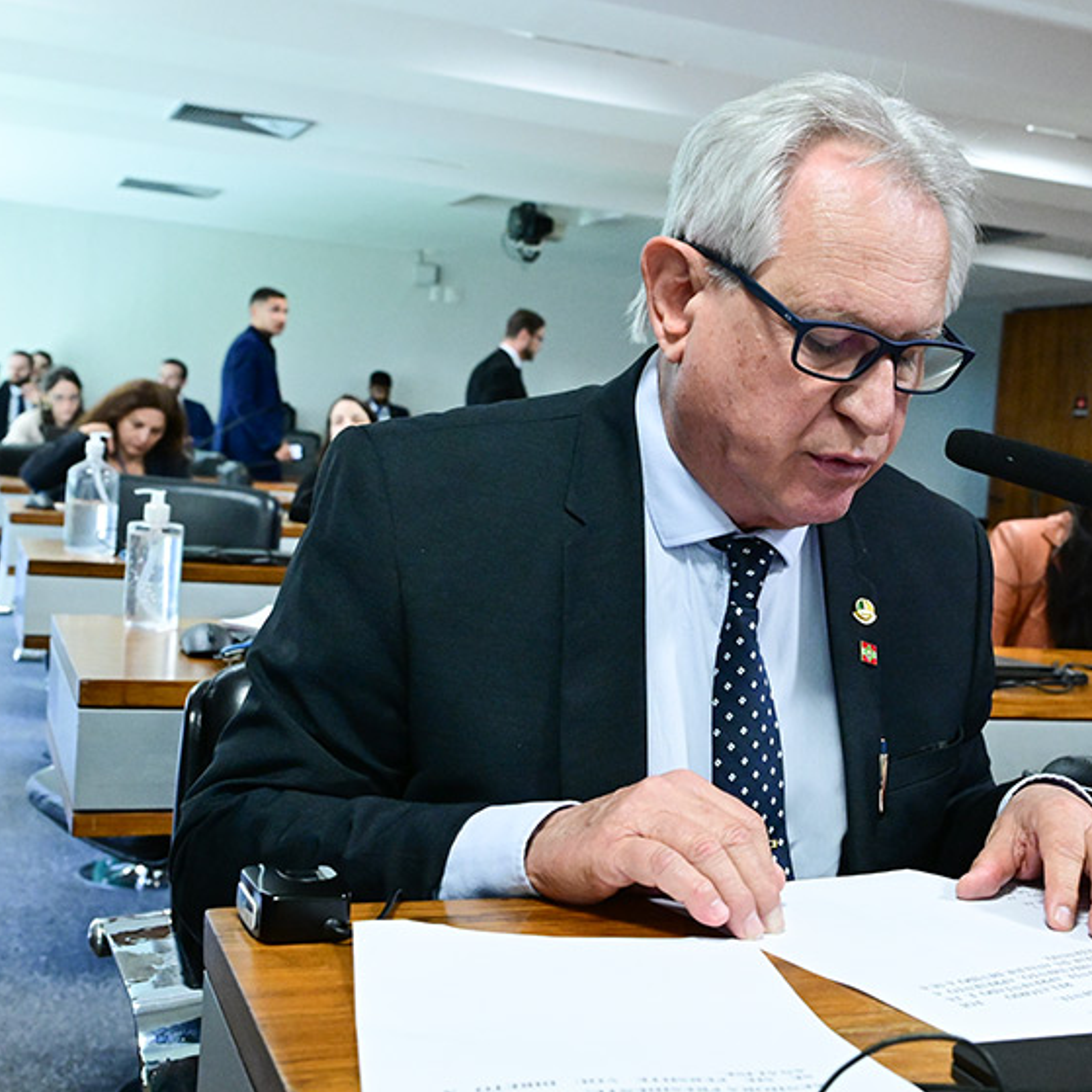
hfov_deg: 35.5
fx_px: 1677
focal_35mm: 47
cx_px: 768
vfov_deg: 36.1
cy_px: 555
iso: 4000
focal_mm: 24
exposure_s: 1/200
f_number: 5
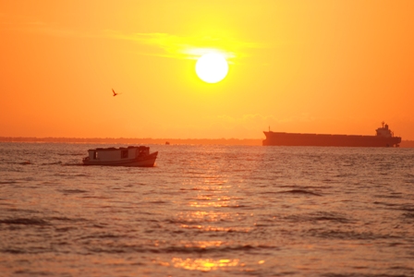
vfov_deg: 4.6
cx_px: 207
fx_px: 3454
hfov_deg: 6.9
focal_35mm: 300
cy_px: 138
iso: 100
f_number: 3.2
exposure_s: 1/640
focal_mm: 200
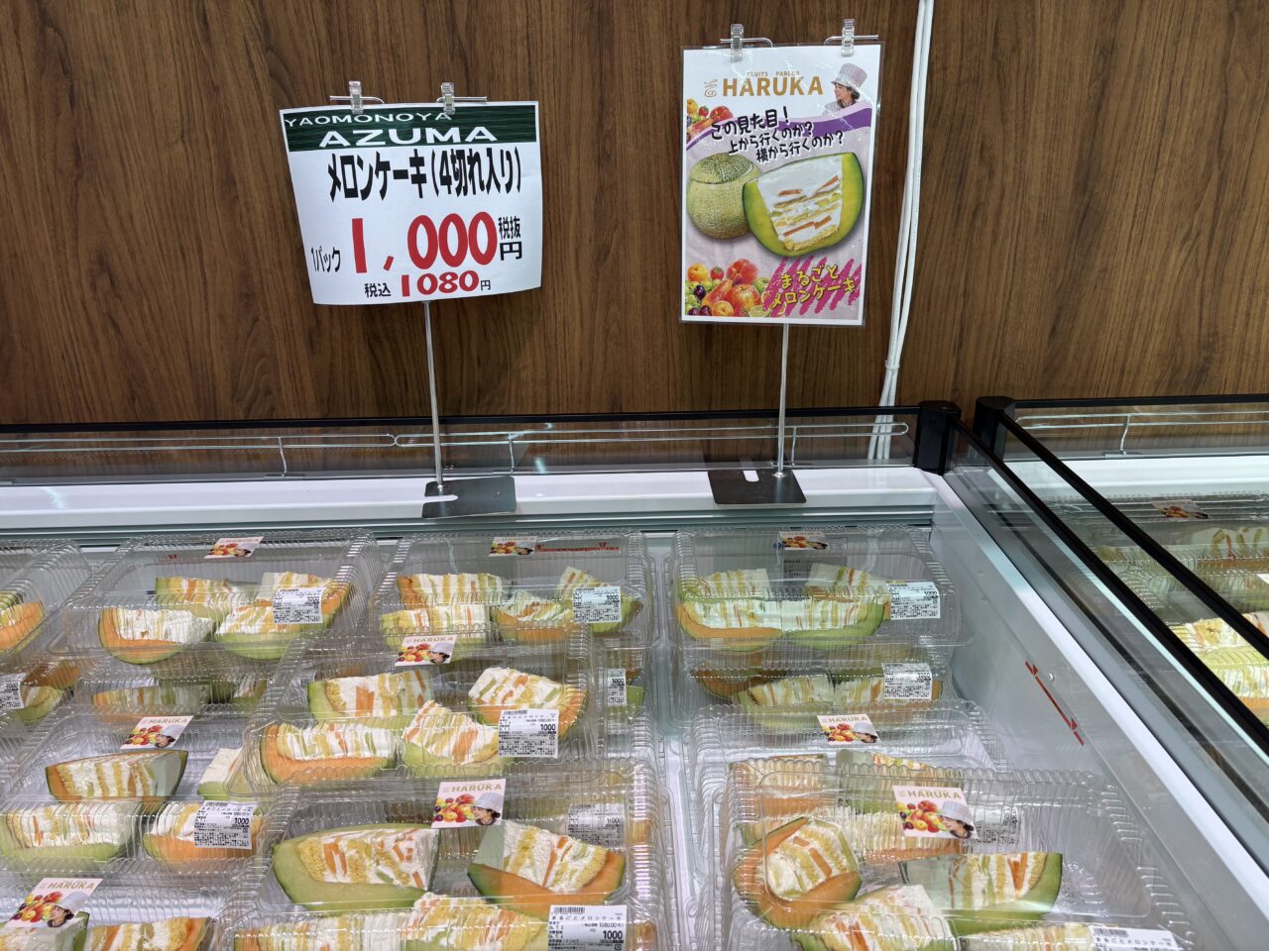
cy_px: 476
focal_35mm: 26
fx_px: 953
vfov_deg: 53.1
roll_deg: +0.9
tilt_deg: -20.7
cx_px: 634
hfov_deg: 67.3
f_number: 1.6
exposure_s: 1/180
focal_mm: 5.96
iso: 40
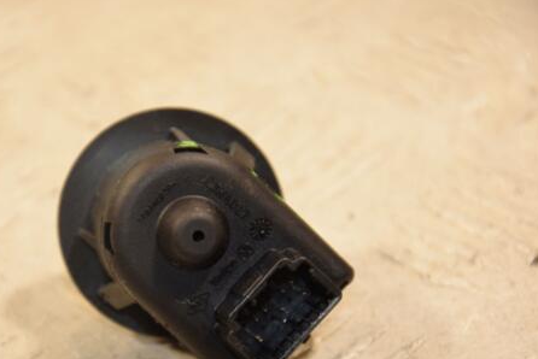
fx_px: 3165
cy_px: 236
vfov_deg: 6.5
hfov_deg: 9.7
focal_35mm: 212
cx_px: 192
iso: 800
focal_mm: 105
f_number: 5.6
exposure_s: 1/200
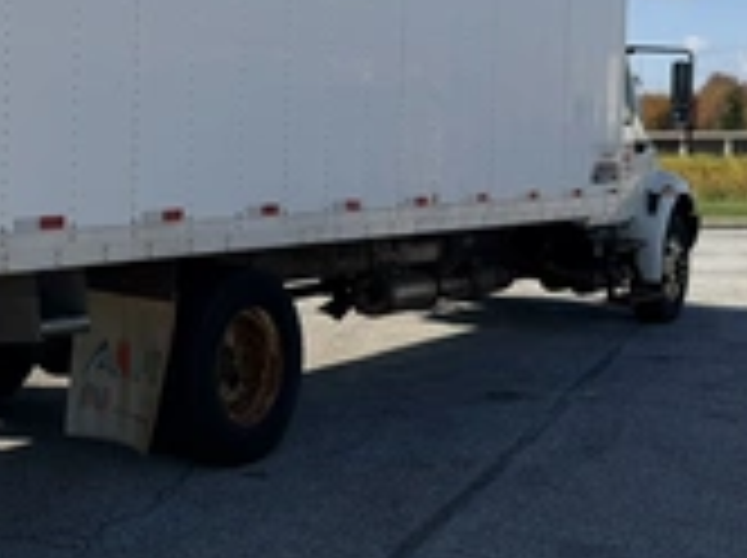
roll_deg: -0.2
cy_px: 144
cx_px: 50
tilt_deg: +0.9
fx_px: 1250
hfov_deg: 31.4
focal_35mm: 58
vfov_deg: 24.9
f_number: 1.78
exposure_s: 1/5319
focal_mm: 6.76
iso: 80
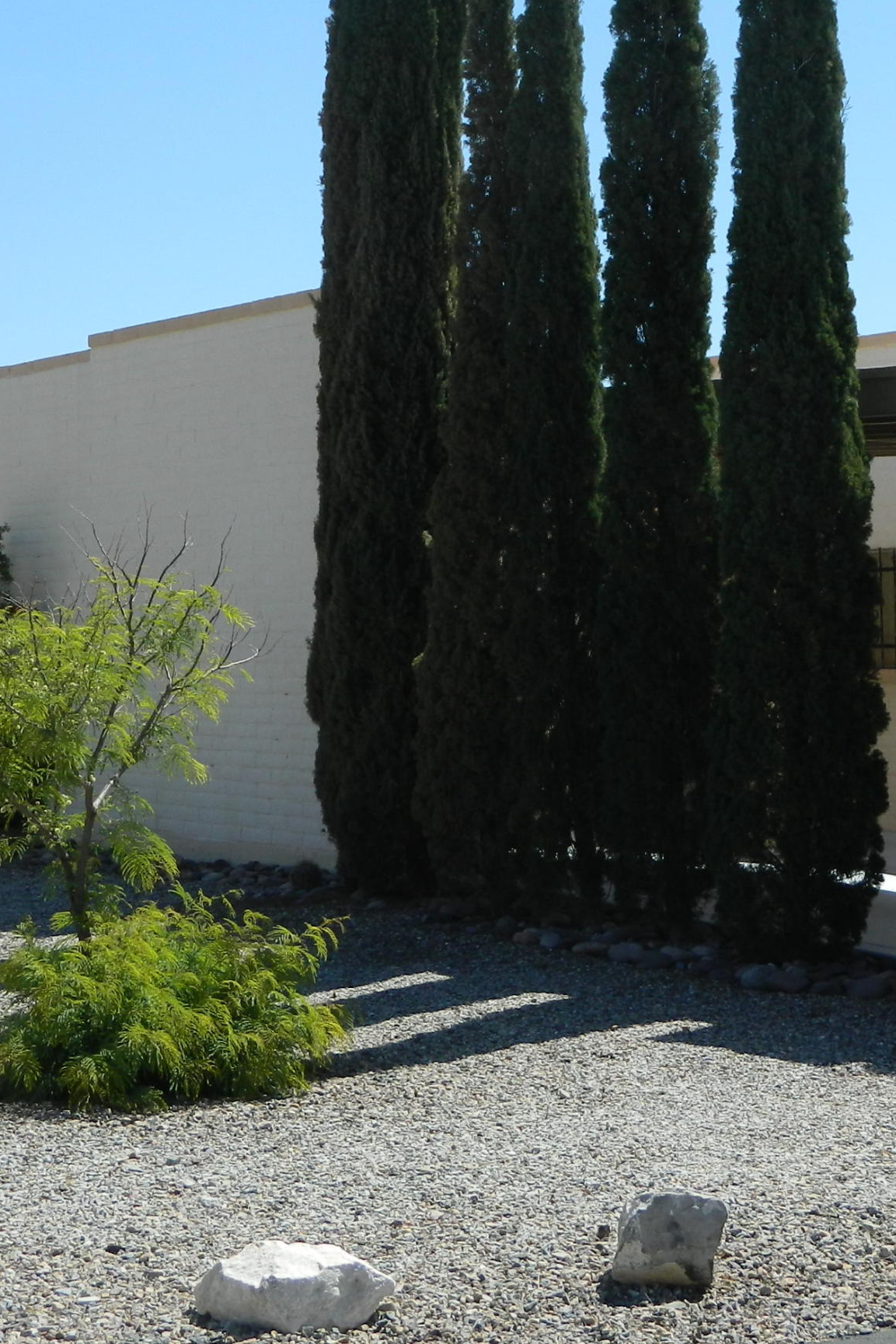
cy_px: 599
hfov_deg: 18.4
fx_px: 2762
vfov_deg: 27.3
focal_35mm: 74
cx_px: 486
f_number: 3.5
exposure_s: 1/800
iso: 80
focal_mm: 7.3
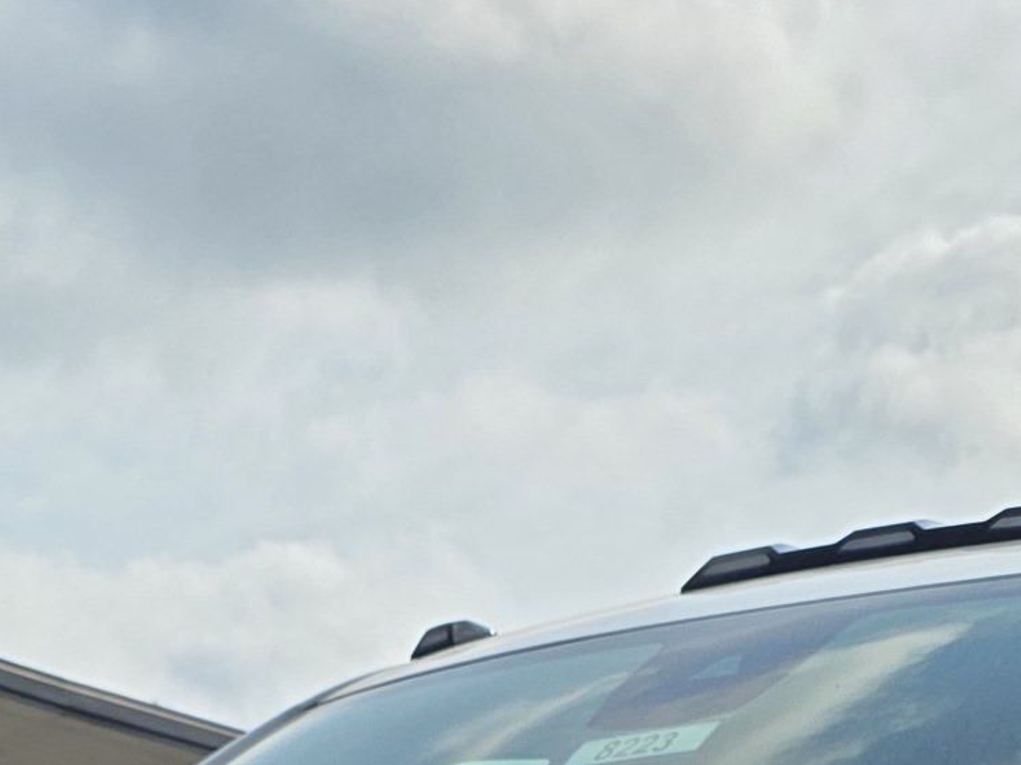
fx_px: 3656
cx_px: 307
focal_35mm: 124
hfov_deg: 15.8
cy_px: 1903
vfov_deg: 10.2
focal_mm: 6.3
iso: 64
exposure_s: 1/7944
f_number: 1.7
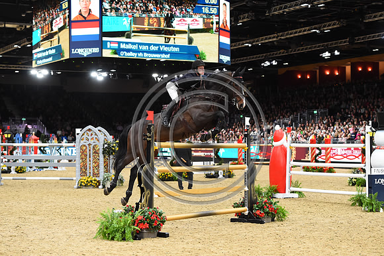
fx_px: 906
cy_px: 128
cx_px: 192
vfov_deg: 16.1
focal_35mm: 85
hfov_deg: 23.9
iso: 5000
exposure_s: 1/800
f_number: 3.5
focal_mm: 85
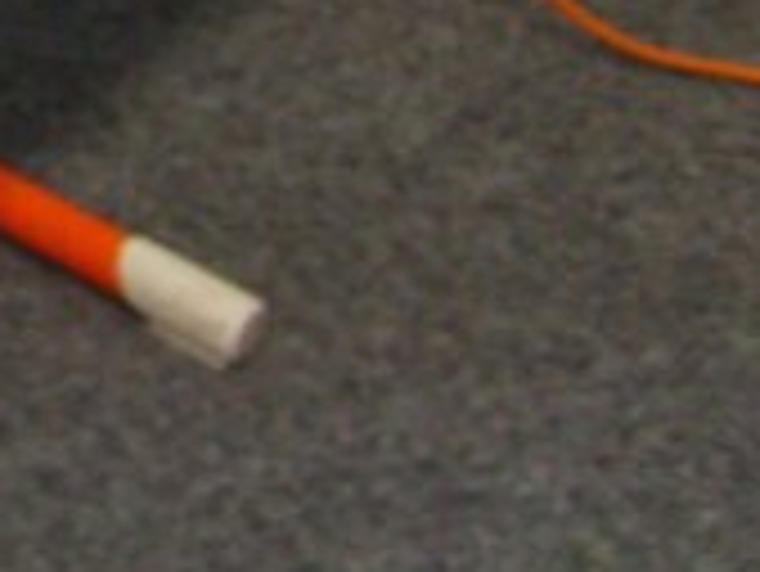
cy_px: -622
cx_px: -944
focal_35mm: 166
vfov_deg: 8.4
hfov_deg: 10.5
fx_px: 3647
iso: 120
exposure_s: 1/30
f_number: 2.8
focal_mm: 5.8
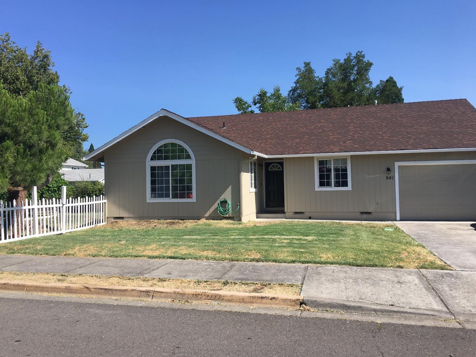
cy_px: 178
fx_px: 399
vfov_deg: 48.2
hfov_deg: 61.7
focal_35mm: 29
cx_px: 238
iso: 25
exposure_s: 1/1350
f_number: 2.2
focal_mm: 4.15
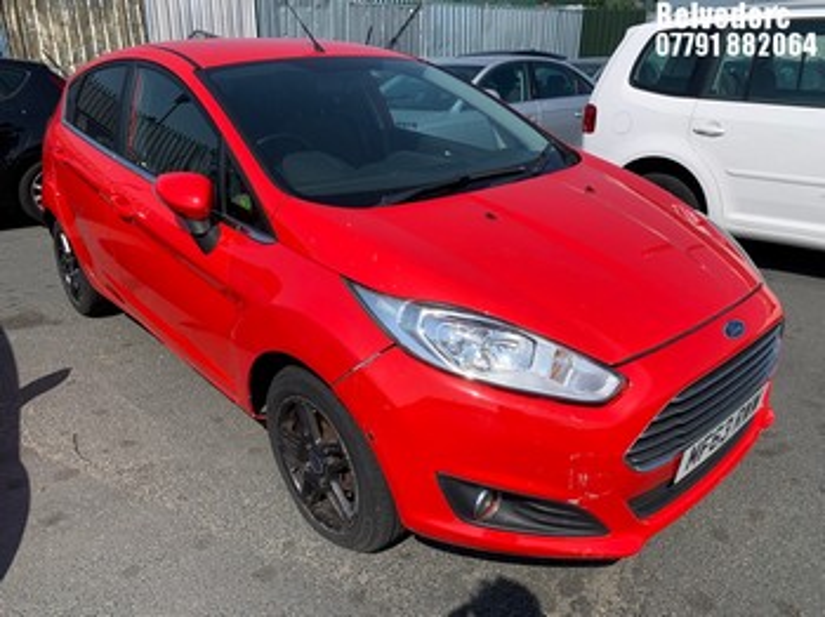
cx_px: 412
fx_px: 619
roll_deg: +0.6
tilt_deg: -18.8
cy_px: 308
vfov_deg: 53.0
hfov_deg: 67.3
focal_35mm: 26
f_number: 1.8
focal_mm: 4.25
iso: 25
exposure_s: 1/1953
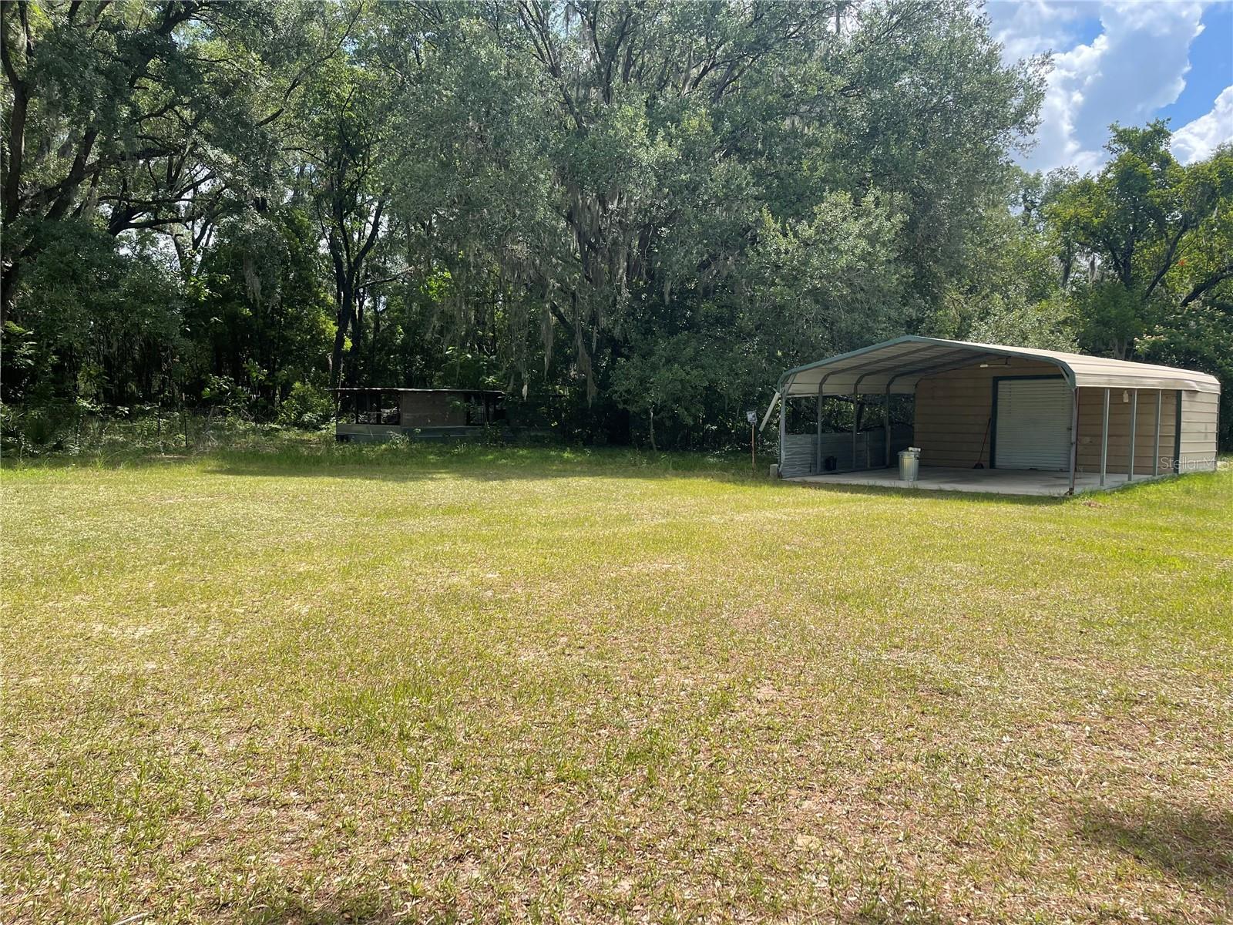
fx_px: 890
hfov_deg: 69.4
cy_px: 462
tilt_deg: -2.5
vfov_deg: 54.9
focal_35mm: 25
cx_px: 616
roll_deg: -1.3
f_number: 1.6
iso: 32
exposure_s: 1/1852
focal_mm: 5.1
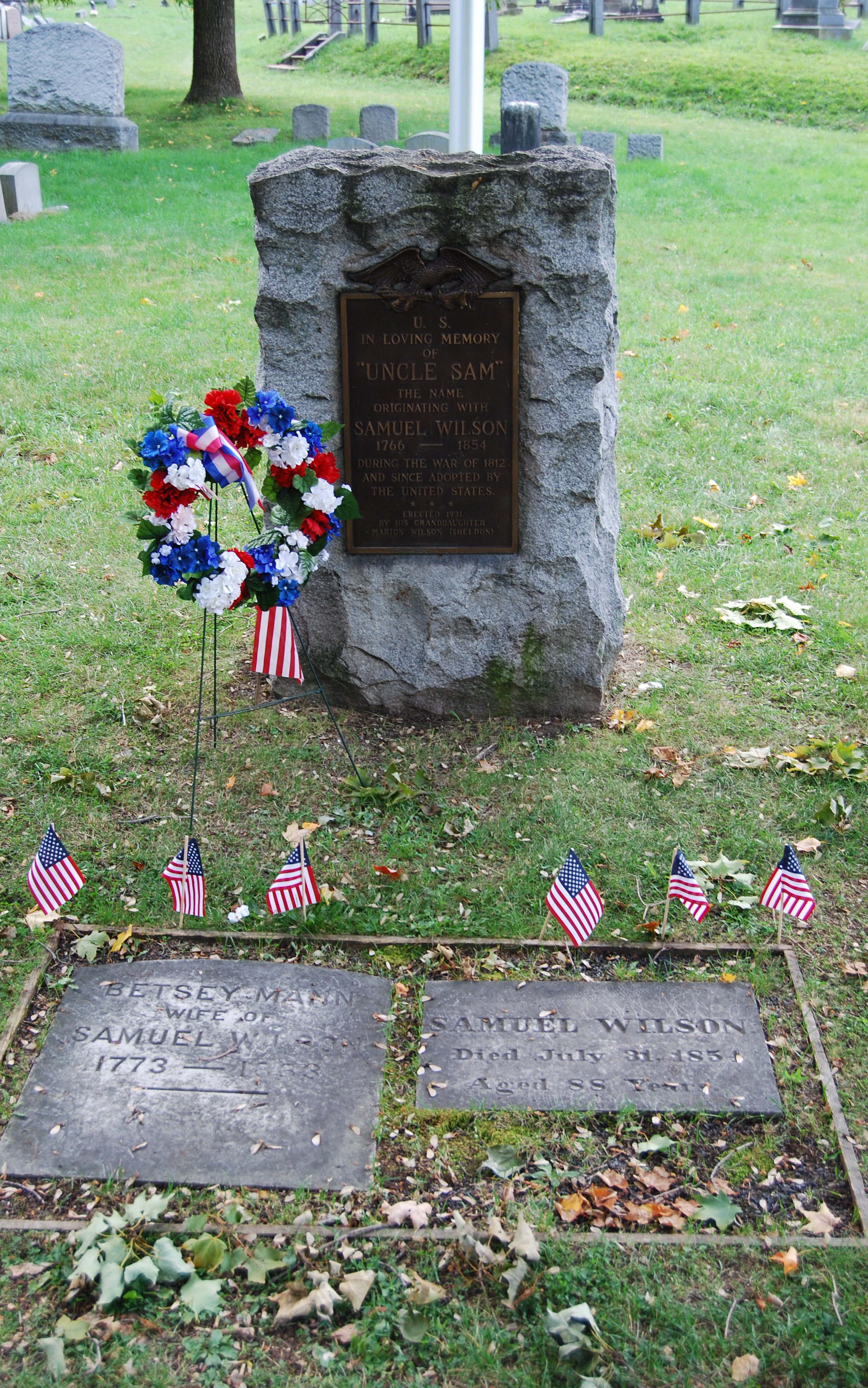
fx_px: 1514
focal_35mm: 40
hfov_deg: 32.0
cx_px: 413
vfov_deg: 49.3
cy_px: 694
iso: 200
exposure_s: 1/60
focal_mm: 26
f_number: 5.6
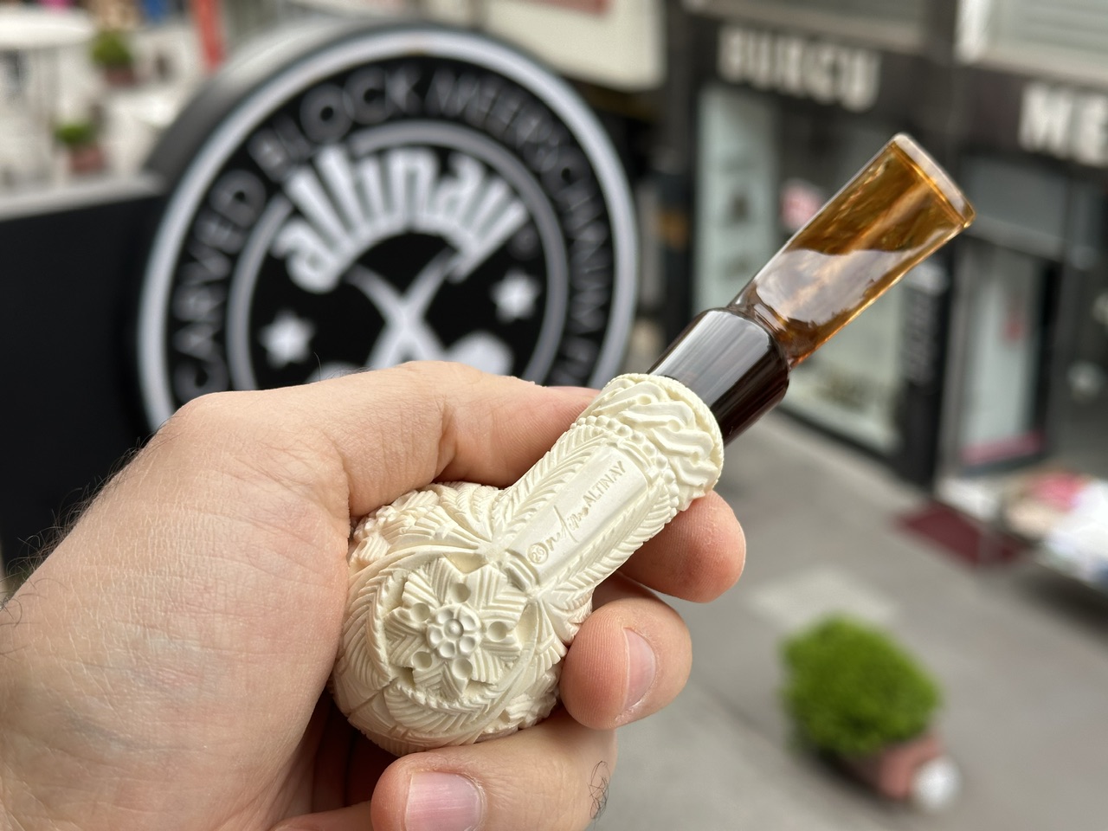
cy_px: 416
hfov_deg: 39.7
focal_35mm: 48
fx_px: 1536
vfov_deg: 30.3
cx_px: 554
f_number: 1.78
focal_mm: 6.86
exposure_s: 1/1030
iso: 64
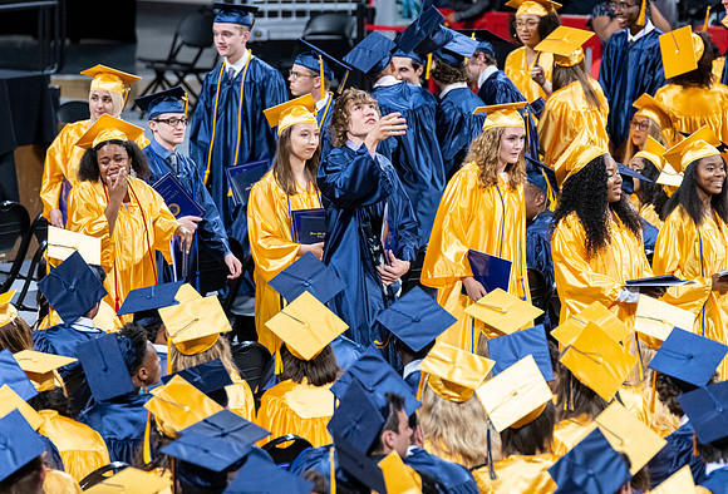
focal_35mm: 298
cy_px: 197
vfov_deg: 4.7
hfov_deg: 6.9
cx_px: 498
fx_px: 6060
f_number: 4
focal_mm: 200
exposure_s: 1/200
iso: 2000
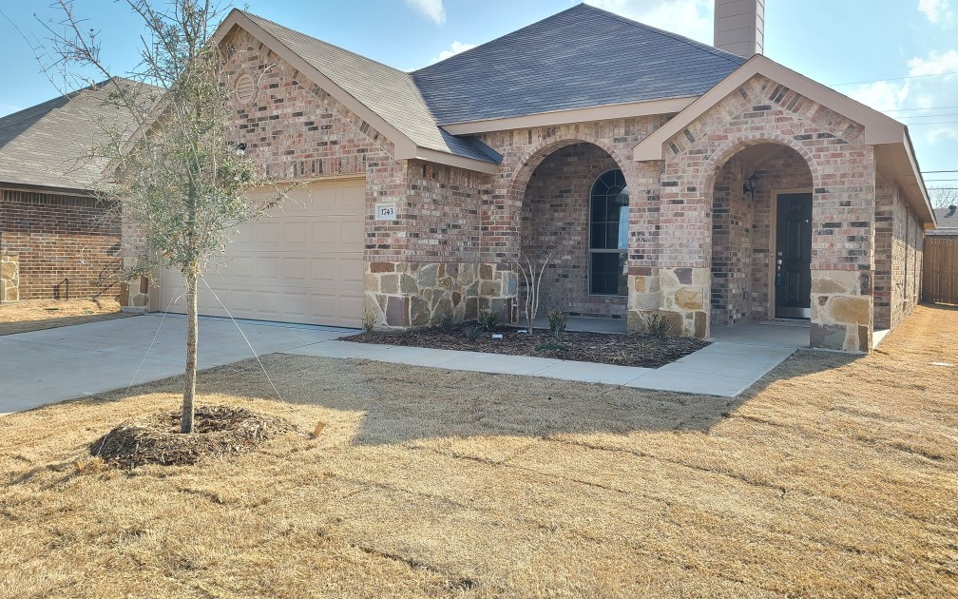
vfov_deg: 44.5
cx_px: 480
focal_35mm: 28
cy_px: 269
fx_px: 731
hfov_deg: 66.5
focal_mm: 5.4
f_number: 1.8
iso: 40
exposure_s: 1/917
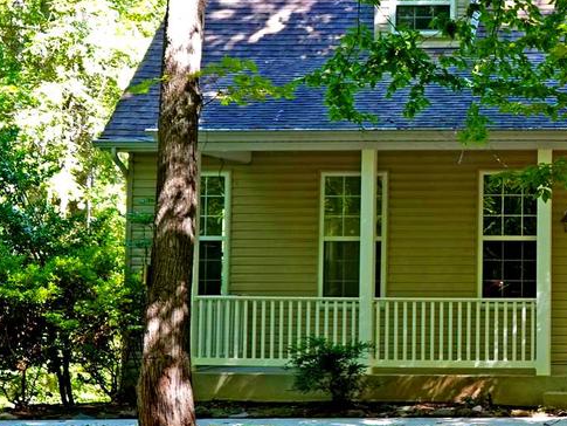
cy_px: 180
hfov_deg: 18.7
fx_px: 1589
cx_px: 752
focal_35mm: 97
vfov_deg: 15.2
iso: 400
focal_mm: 34
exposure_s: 1/160
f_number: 4
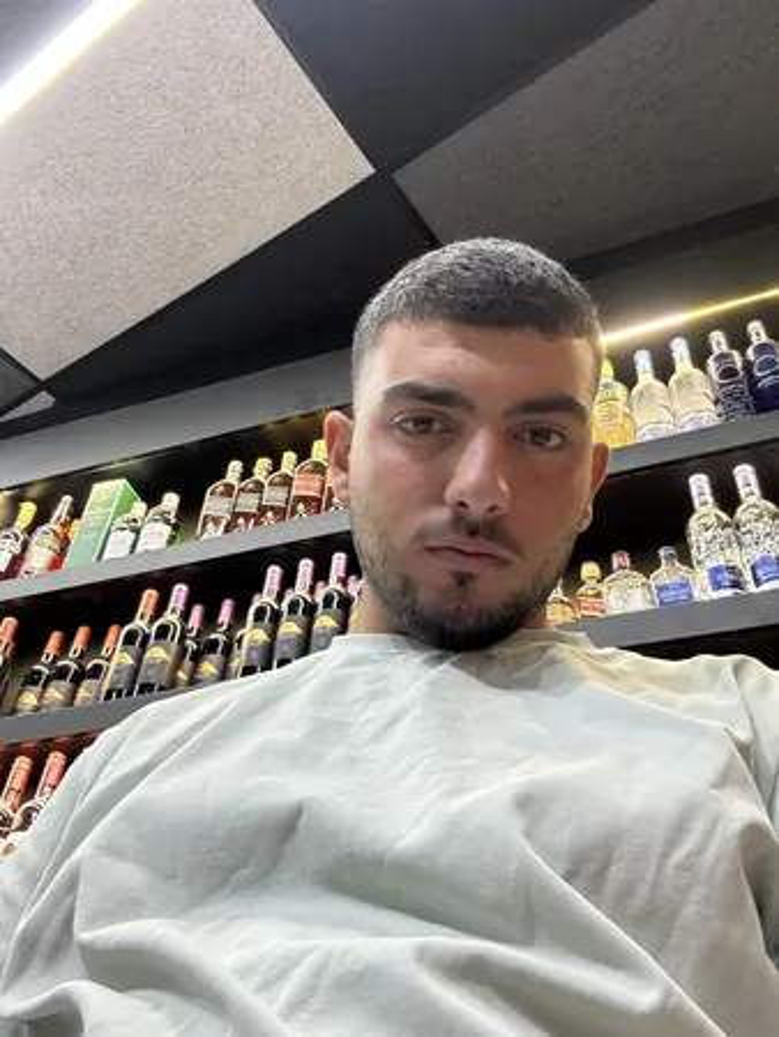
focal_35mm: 30
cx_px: 390
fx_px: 899
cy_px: 518
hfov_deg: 46.8
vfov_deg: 59.9
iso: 100
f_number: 1.9
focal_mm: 2.69
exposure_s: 1/50
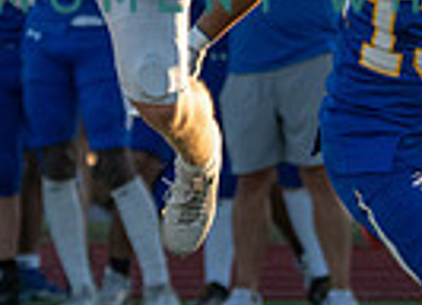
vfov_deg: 1.1
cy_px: -97
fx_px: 16466
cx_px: 200
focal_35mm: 1369
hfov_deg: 1.5
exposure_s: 1/1250
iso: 1000
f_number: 5.6
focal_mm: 209
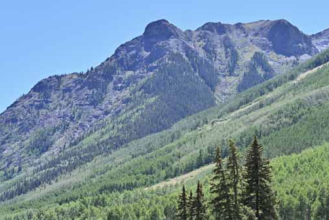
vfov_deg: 15.9
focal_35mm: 86
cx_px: 260
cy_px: 153
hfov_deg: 23.3
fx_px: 786
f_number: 6.3
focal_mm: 54
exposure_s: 1/160
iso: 64
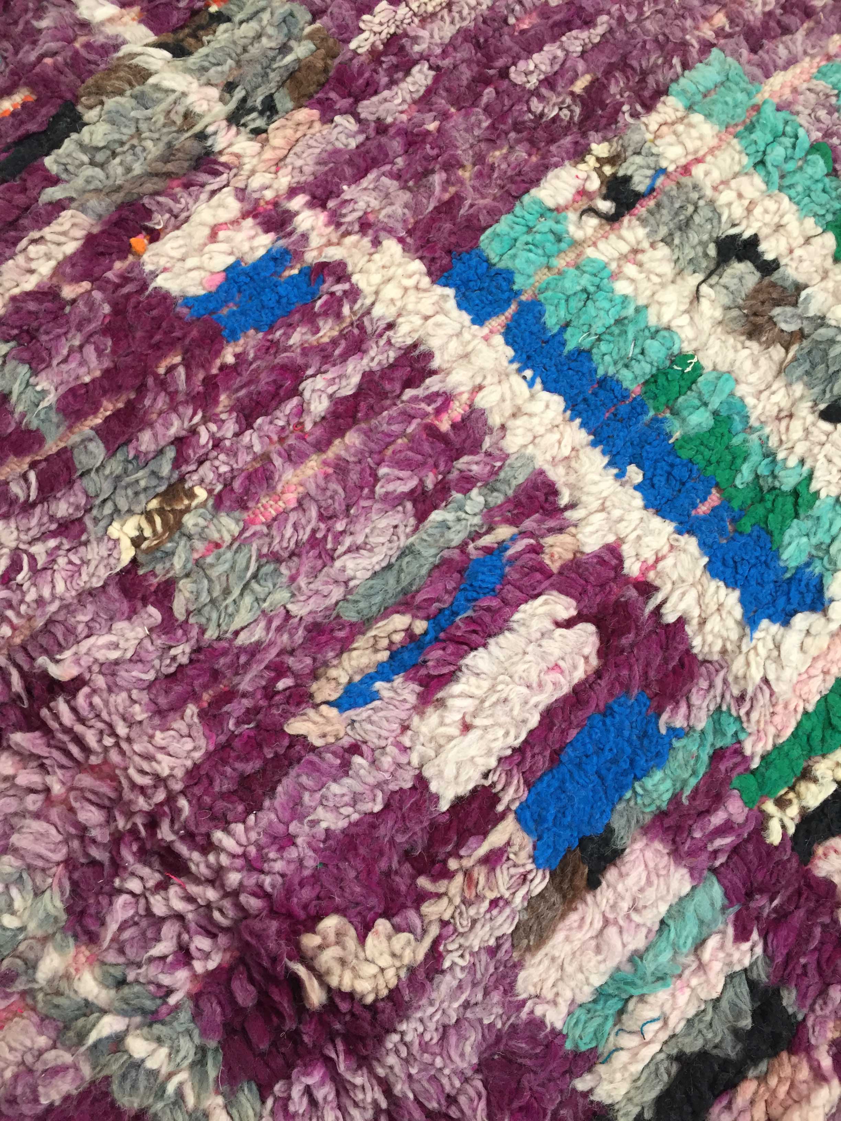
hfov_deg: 48.2
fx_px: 939
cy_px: 560
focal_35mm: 29
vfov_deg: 61.7
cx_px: 420
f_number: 2.2
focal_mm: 4.15
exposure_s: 1/33
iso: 125
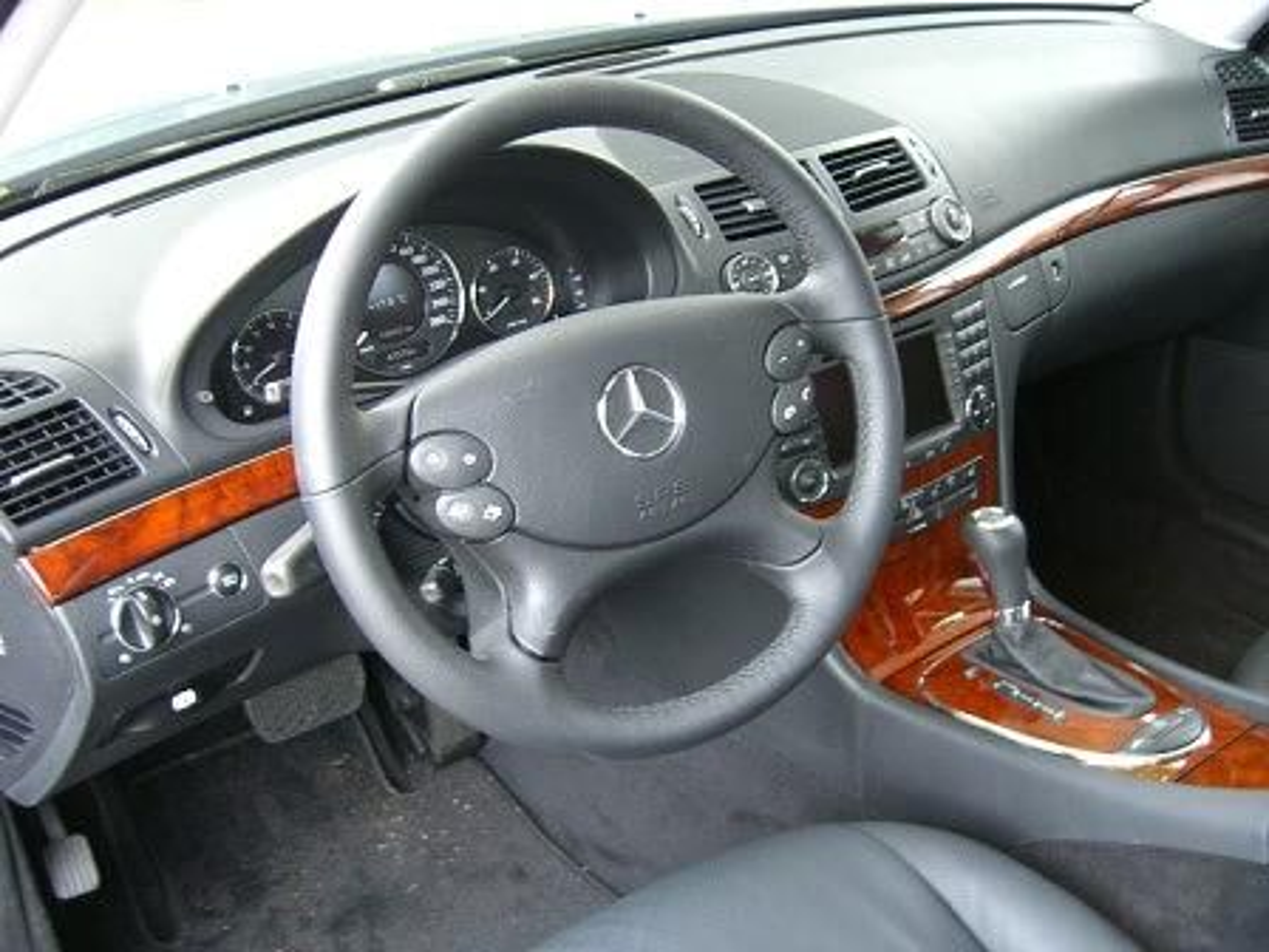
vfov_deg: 37.7
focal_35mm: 38
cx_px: 634
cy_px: 476
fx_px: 1393
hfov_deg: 49.0
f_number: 2.8
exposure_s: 1/8
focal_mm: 7.9
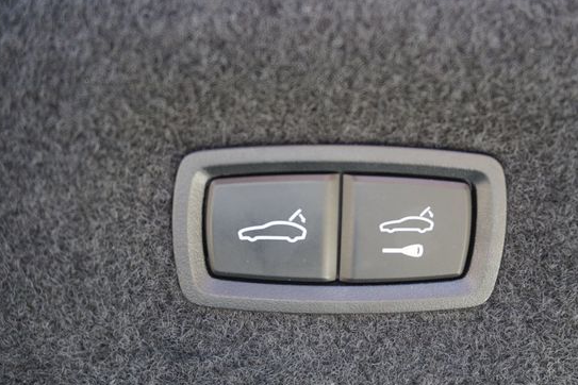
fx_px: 851
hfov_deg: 37.4
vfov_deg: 25.5
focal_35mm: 53
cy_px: 223
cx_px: 333
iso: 250
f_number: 5
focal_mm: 30
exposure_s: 1/60
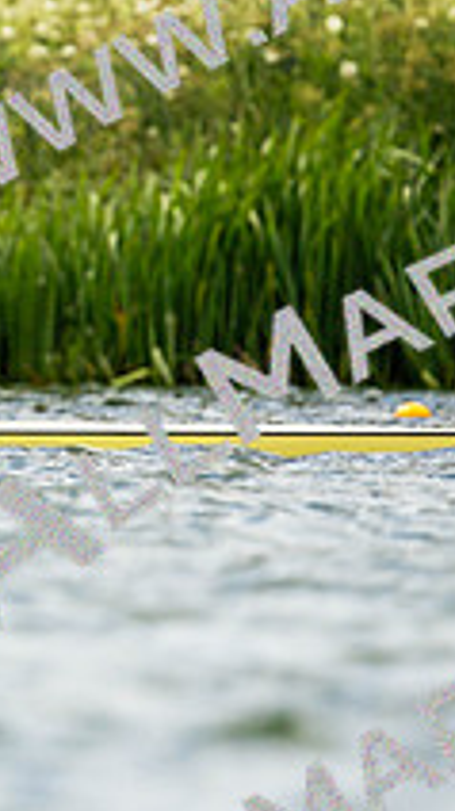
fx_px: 36950
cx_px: -375
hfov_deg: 0.7
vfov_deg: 1.3
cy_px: 277
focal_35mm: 1720
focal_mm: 600
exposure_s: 1/2000
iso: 400
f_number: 6.3
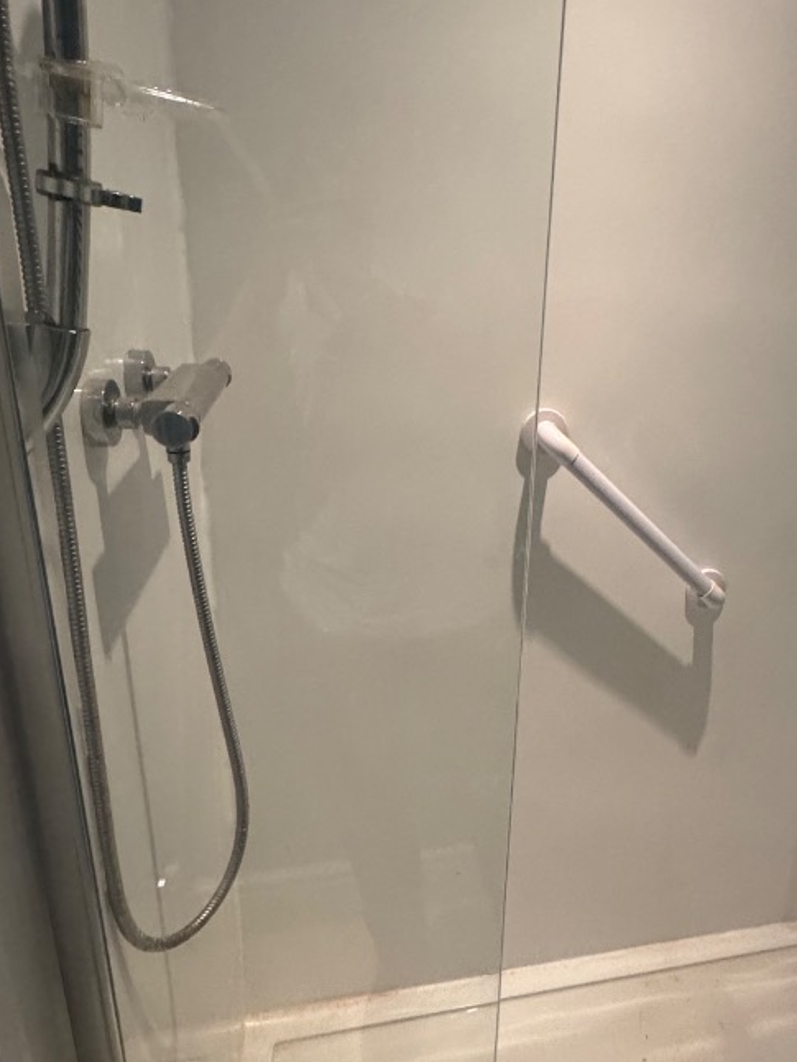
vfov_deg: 67.2
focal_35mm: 26
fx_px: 798
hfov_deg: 50.8
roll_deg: -5.4
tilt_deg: -18.6
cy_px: 506
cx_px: 601
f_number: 2.2
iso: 800
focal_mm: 2.22
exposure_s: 1/50
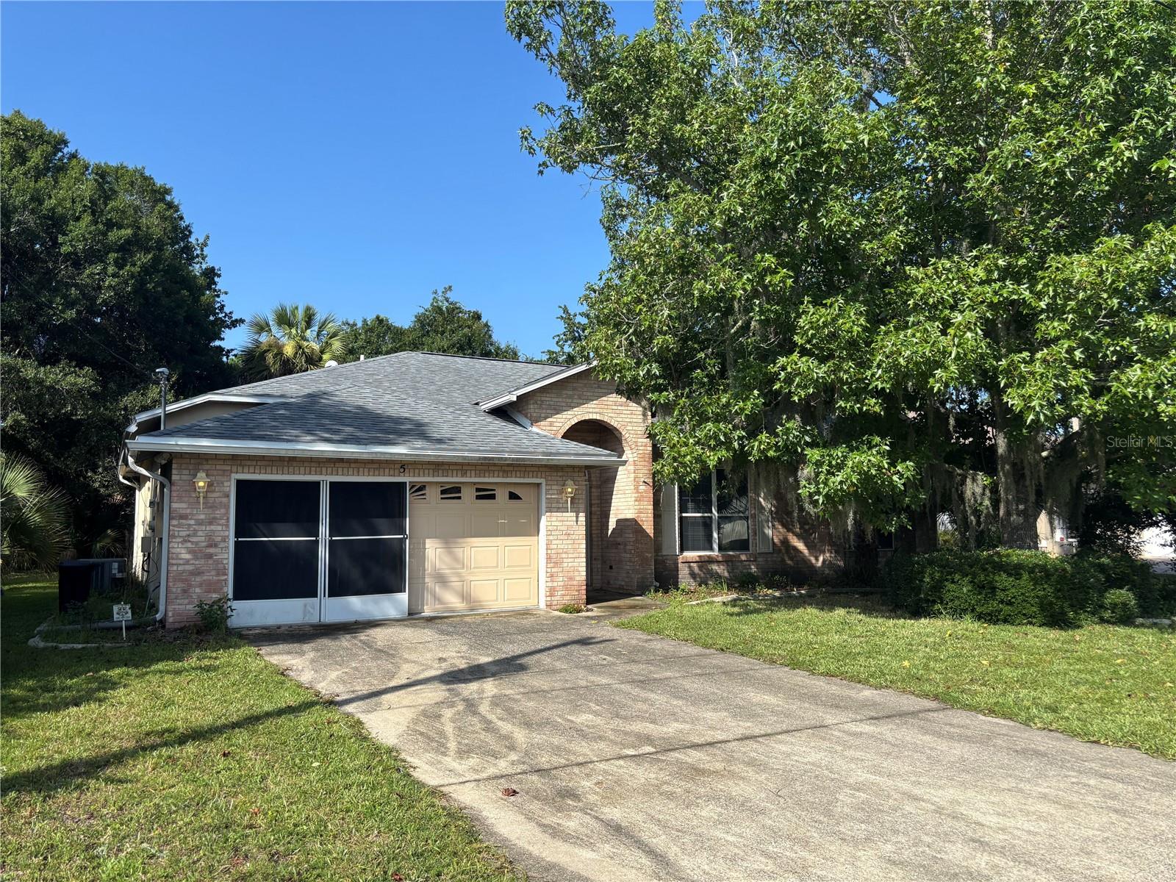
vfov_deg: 53.1
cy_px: 441
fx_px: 883
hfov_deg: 67.3
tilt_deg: +4.7
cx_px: 588
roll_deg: +0.1
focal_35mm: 26
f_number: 1.6
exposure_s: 1/2513
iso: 50
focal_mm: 5.96
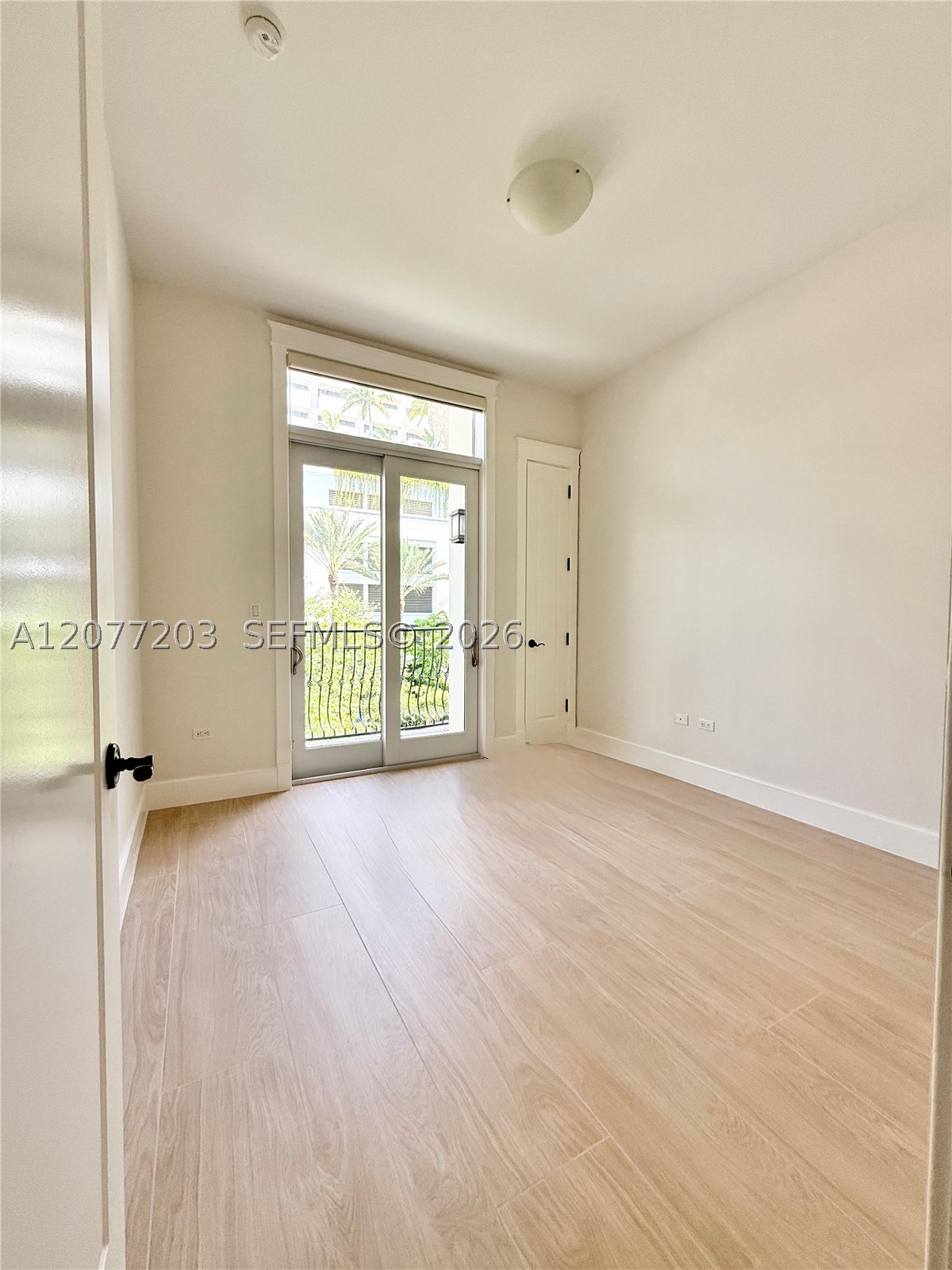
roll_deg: -0.9
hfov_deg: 85.7
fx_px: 513
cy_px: 635
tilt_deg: -1.9
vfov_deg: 102.1
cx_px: 476
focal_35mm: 14
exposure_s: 1/137
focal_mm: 2.22
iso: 64
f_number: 2.2
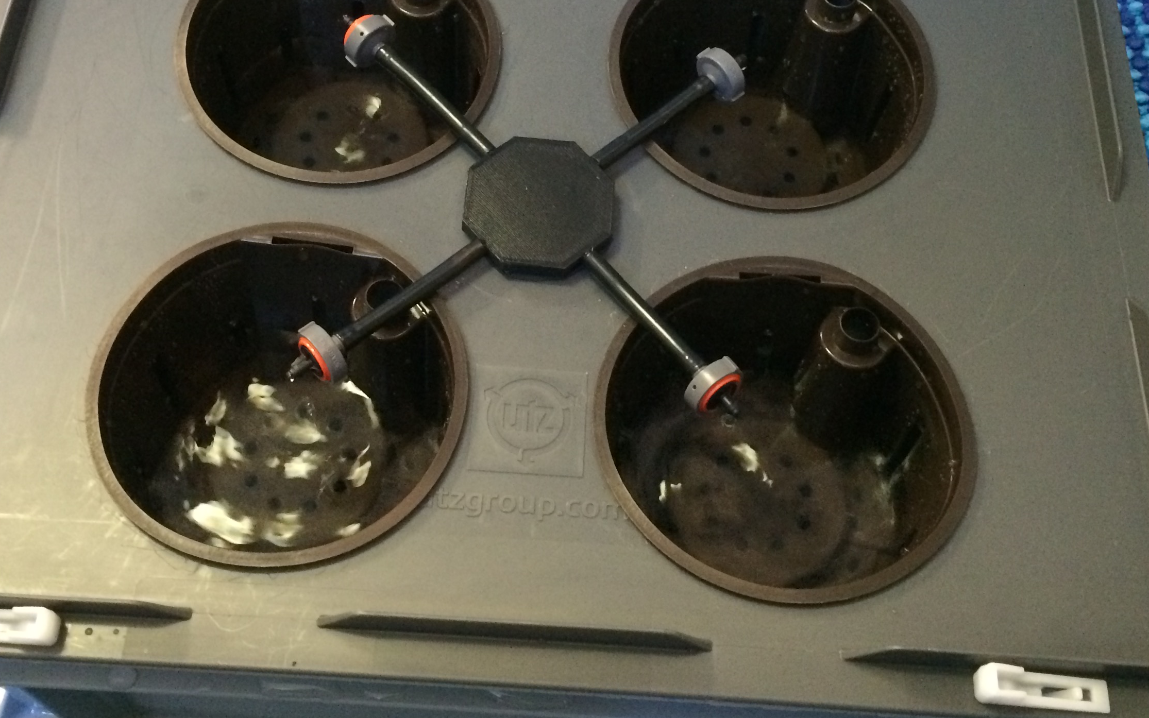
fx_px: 1409
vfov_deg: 28.3
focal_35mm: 45
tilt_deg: -58.5
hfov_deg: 44.3
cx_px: 529
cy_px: 206
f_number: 2.2
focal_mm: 4.15
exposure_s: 1/15
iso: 500
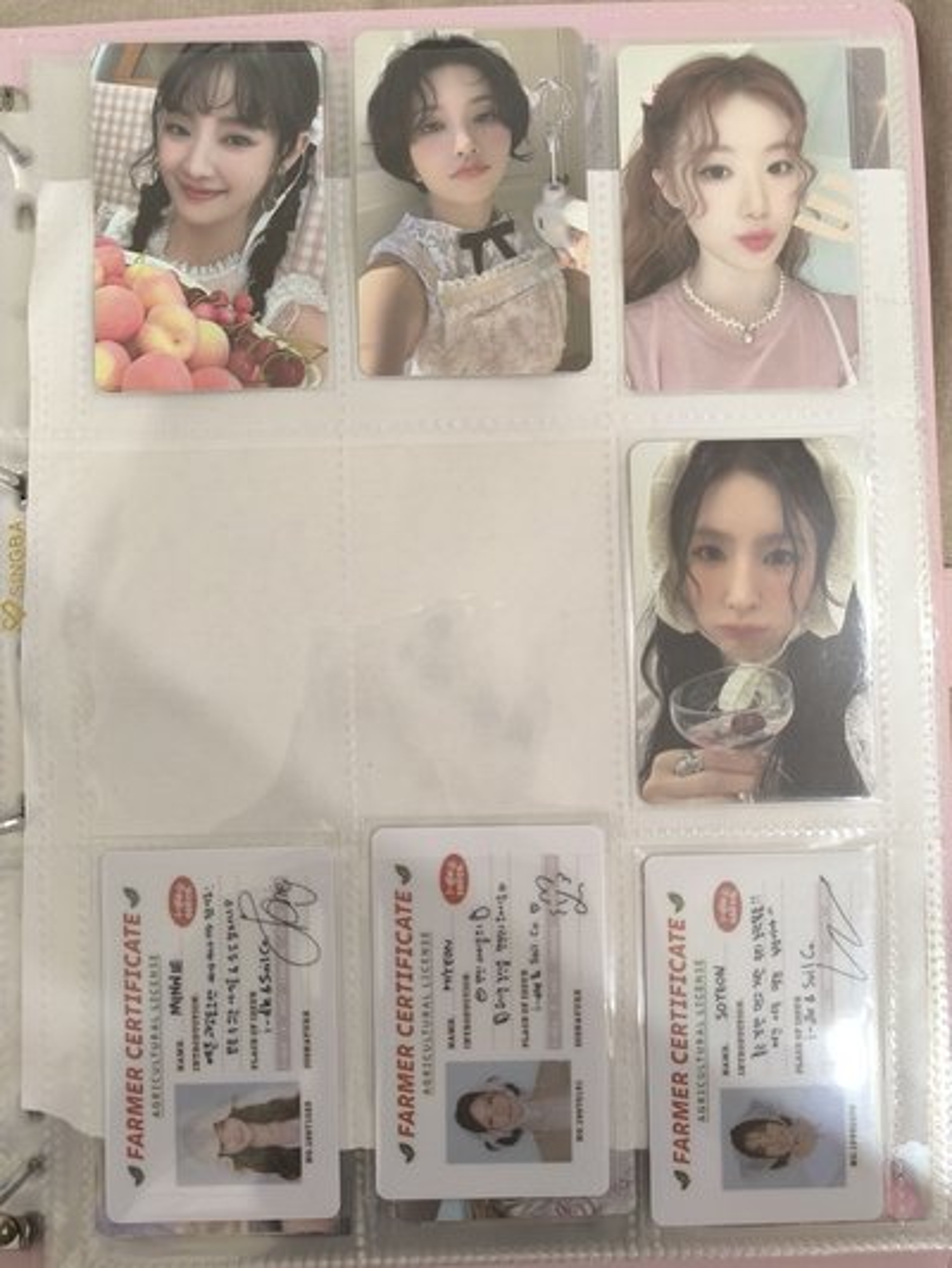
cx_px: 476
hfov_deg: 49.8
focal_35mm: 28
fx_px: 1026
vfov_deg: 63.4
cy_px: 634
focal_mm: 6.14
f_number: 1.65
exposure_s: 1/60
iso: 800
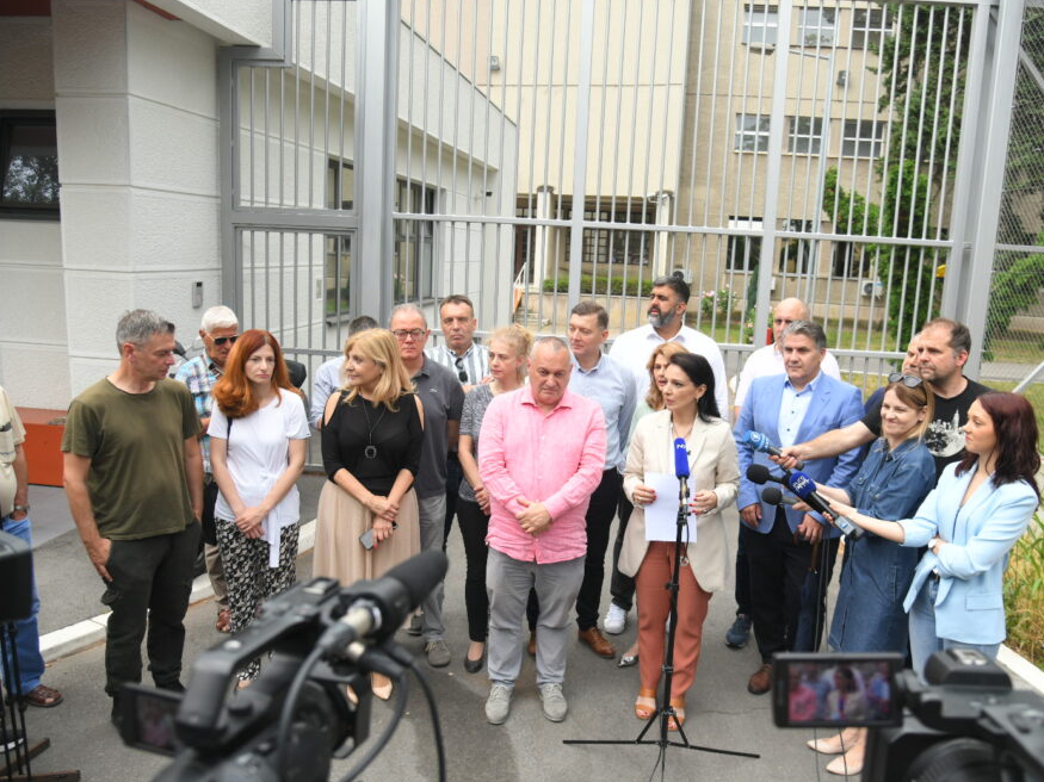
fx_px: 814
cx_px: 563
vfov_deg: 51.3
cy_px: 401
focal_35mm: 27
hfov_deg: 65.2
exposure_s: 1/320
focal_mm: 24
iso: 400
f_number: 4
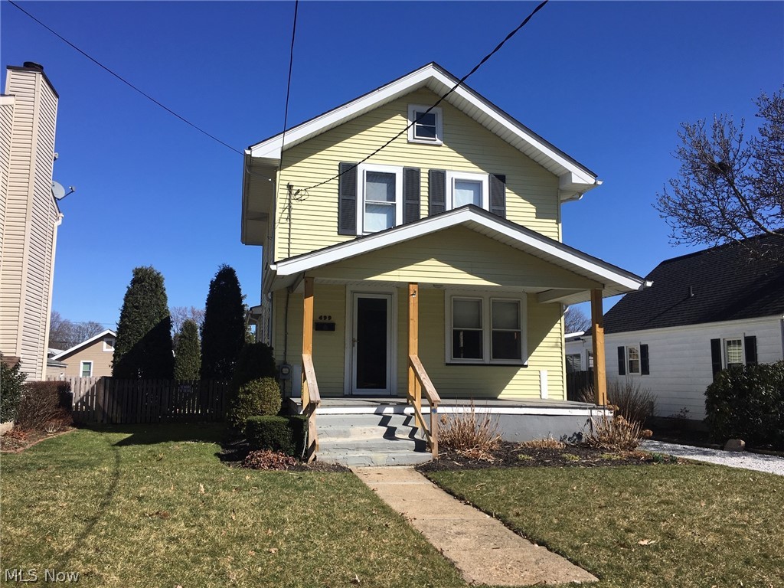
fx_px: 657
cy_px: 294
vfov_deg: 48.2
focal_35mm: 29
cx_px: 392
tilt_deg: +8.5
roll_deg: -1.3
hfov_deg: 61.7
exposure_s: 1/2024
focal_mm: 4.15
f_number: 2.2
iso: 25
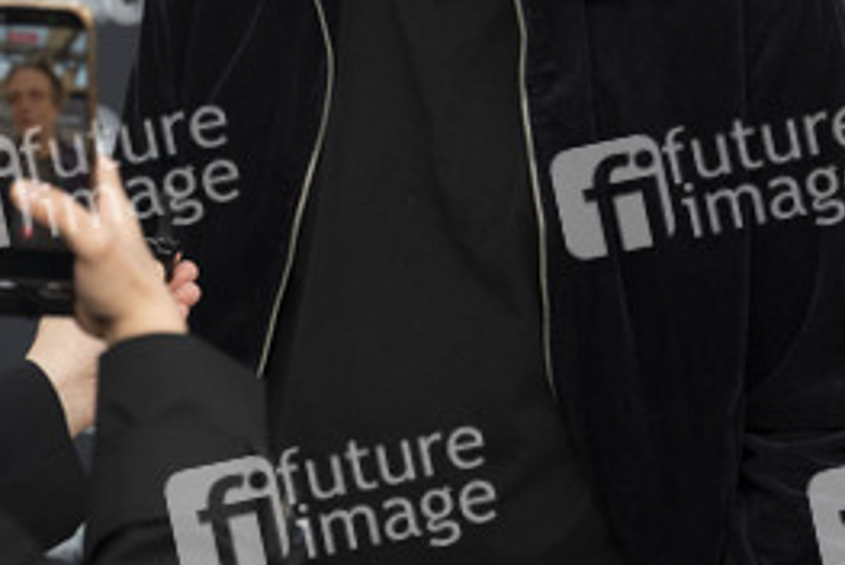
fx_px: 4136
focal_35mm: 176
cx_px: 424
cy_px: 22
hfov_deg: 11.7
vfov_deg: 7.8
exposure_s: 1/200
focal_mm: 116
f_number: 4.5
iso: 400
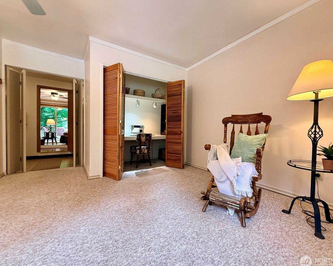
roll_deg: -0.3
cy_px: 134
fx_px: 148
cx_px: 176
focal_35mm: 15
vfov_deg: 84.0
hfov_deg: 96.7
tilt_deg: -1.6
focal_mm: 2.22
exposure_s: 1/60
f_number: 2.2
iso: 250
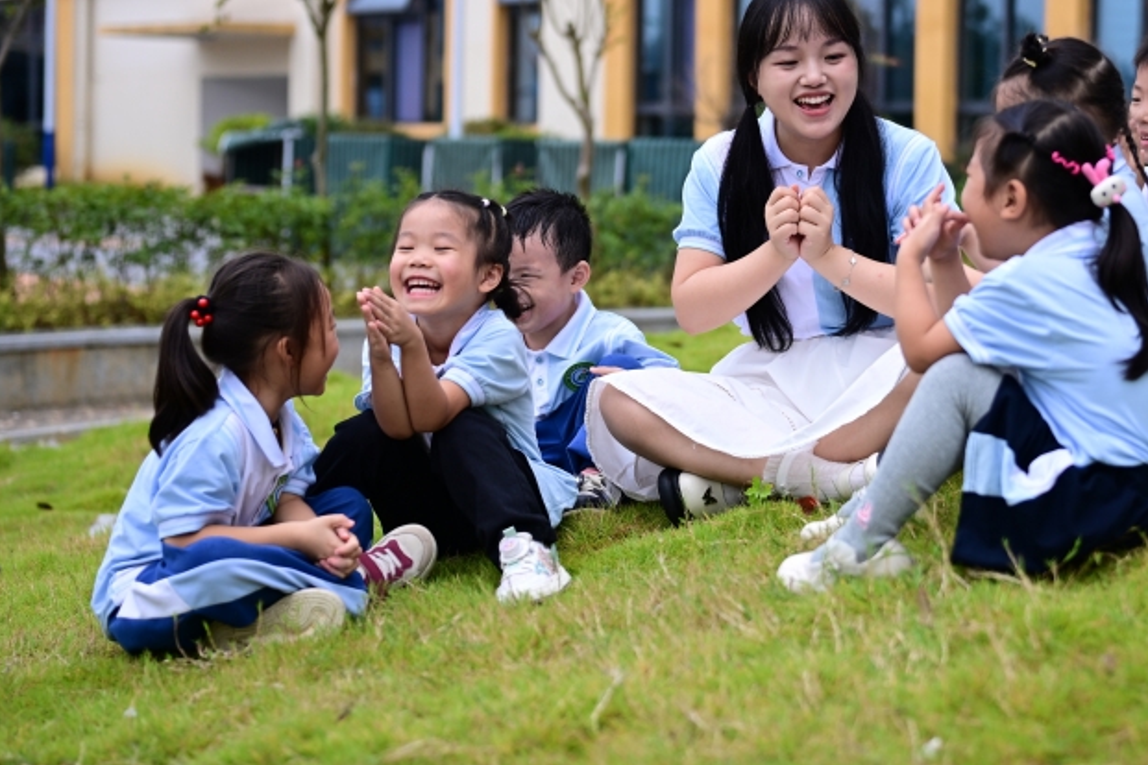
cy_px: 248
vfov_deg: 19.1
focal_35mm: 71
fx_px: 2264
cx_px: 778
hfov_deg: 28.2
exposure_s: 1/2000
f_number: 2.2
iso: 160
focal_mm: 49
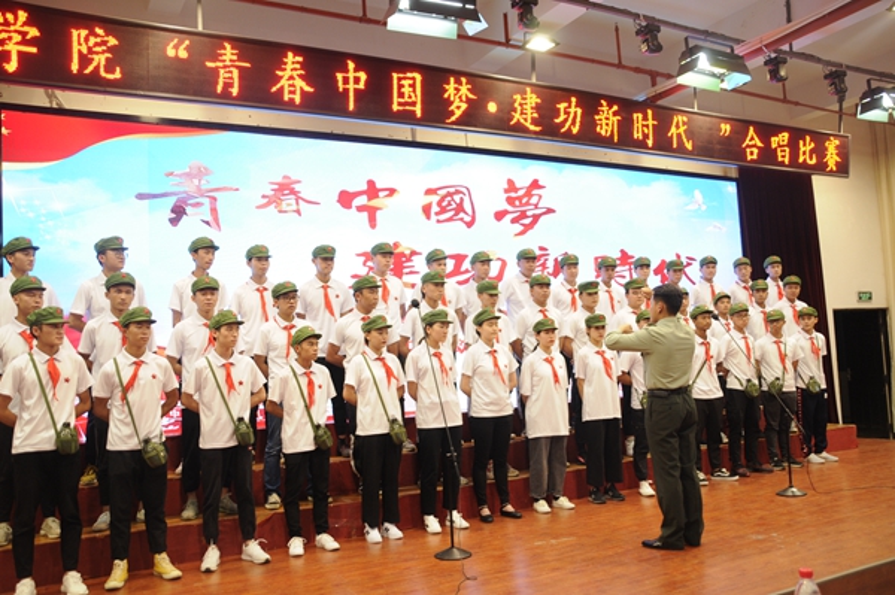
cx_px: 448
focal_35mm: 33
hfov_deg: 57.3
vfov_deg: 39.9
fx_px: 820
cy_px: 298
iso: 500
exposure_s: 1/50
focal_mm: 22
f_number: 3.8
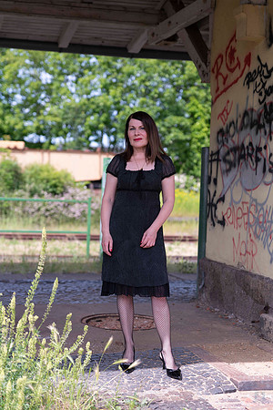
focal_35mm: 70
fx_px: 796
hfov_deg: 19.5
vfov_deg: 28.8
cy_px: 205
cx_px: 136
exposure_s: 1/640
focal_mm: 70
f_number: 2.8
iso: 64
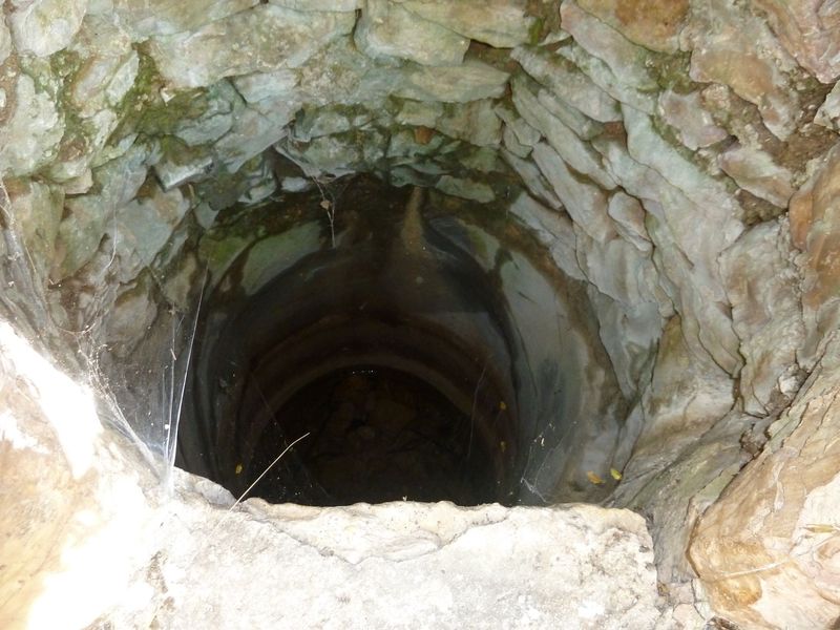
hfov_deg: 69.4
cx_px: 420
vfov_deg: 54.9
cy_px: 315
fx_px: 607
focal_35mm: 25
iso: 250
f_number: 3.3
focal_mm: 4.1
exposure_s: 1/30
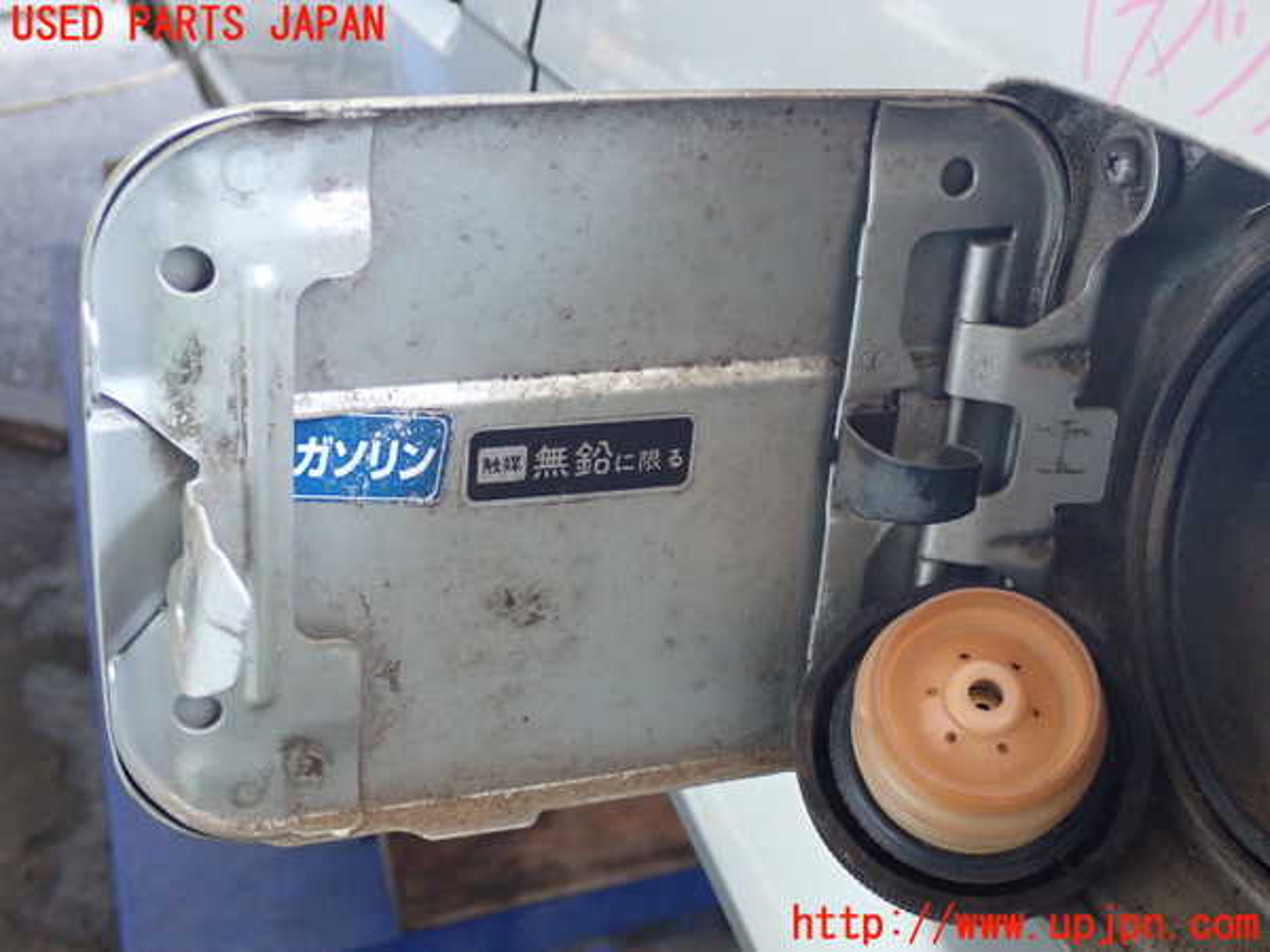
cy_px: 476
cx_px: 635
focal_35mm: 50
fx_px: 1834
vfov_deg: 29.1
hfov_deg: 38.2
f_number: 3.2
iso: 800
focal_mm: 9.01
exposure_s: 1/125
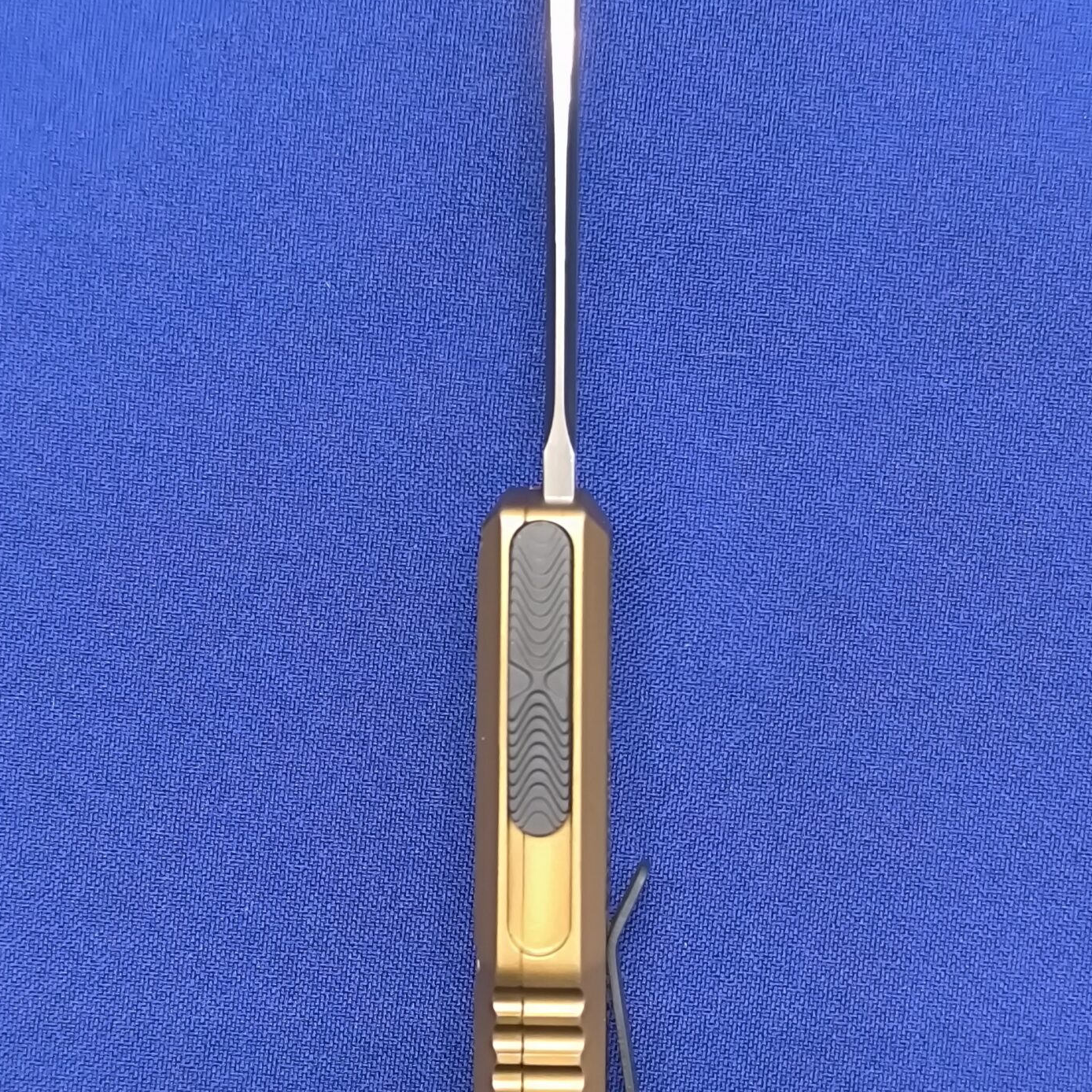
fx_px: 2677
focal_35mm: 75
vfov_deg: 23.0
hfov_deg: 23.1
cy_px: 651
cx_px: 571
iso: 1000
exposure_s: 1/50
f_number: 1.65
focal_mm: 6.14
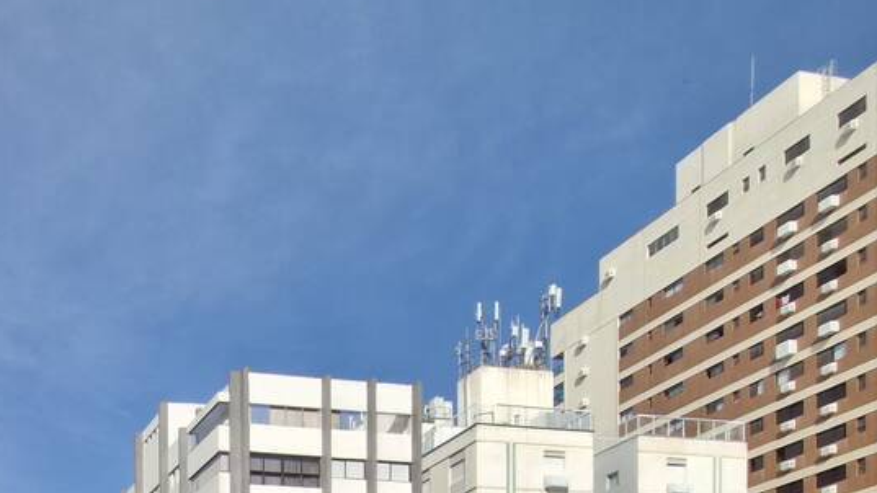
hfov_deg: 45.3
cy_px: 829
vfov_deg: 22.4
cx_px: 16
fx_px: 884
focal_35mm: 38
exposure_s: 1/1276
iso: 50
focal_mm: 1.74
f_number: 2.2
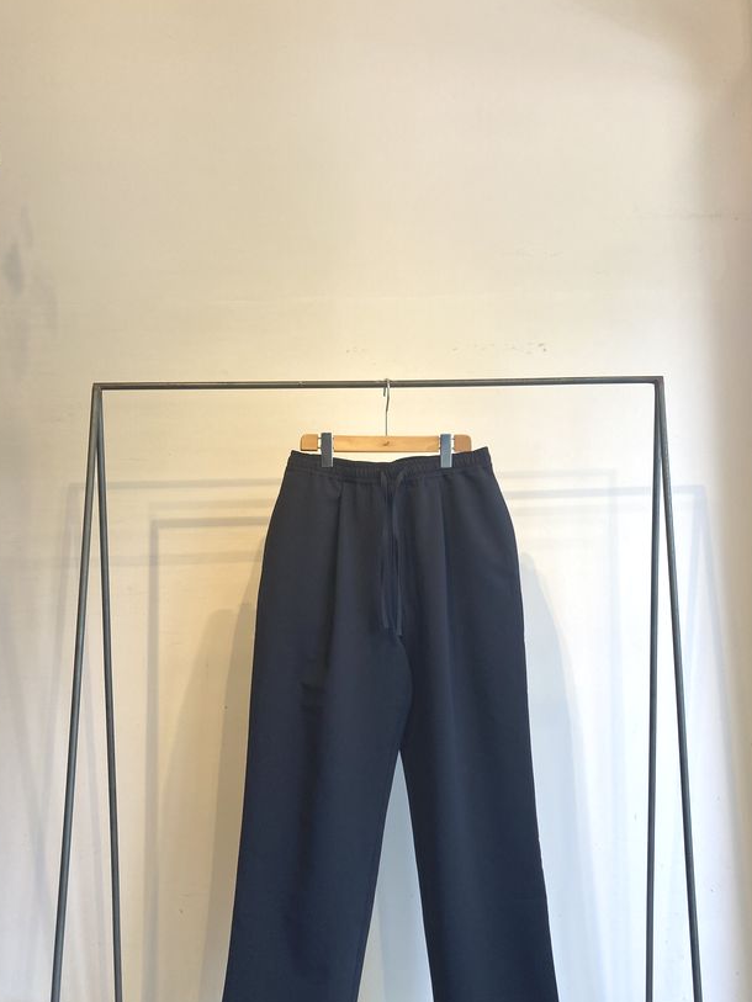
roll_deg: +0.9
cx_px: 398
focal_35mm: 31
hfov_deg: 45.4
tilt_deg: +3.7
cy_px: 539
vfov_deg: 58.3
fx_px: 898
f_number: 1.8
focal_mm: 3.99
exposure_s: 1/100
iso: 40
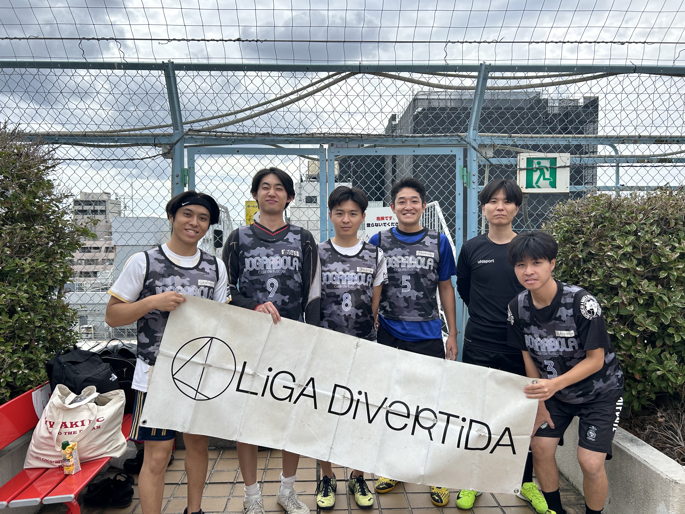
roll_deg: +0.8
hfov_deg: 67.3
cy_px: 257
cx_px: 342
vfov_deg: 53.1
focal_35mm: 26
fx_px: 515
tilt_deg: -2.3
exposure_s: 1/3460
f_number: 1.5
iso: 50
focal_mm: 5.7
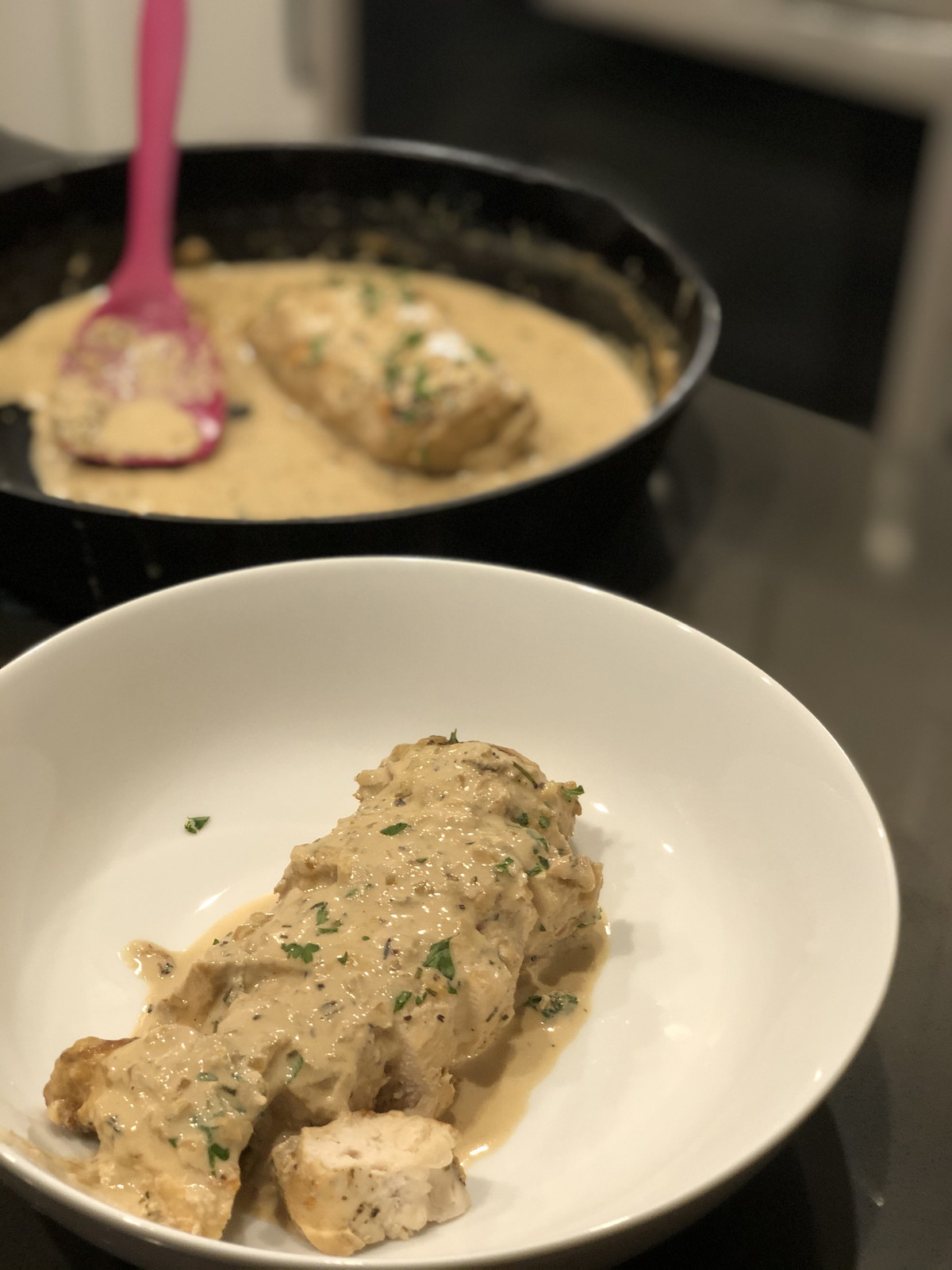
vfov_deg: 36.8
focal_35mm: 52
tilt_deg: -34.0
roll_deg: -1.2
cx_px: 476
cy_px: 635
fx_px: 1907
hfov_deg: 28.0
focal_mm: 6
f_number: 2.4
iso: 125
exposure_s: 1/30
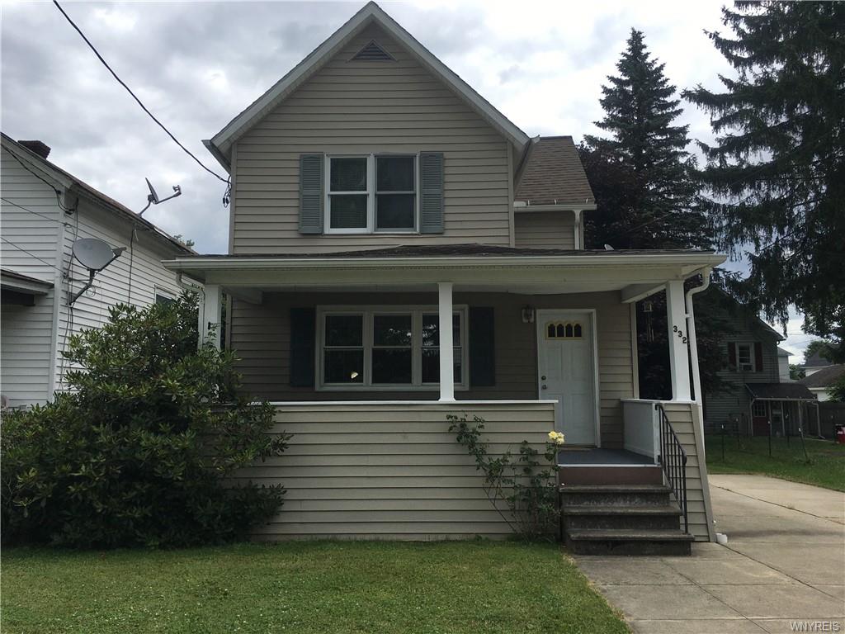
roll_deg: -0.2
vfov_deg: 48.2
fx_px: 708
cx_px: 422
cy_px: 317
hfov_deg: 61.7
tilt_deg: +8.5
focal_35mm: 29
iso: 25
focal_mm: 4.15
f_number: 2.2
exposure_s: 1/1374
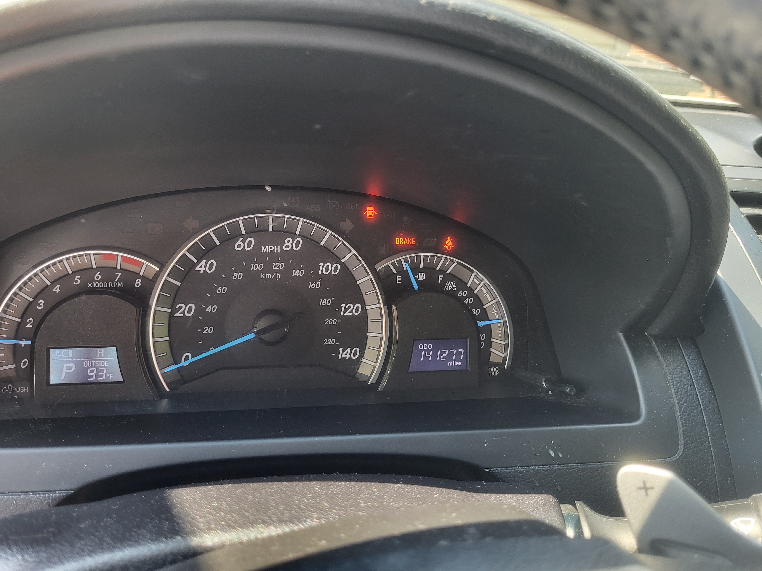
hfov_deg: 67.3
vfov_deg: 53.1
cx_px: 381
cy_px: 286
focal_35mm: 26
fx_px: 572
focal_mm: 5.4
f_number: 1.8
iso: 125
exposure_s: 1/120
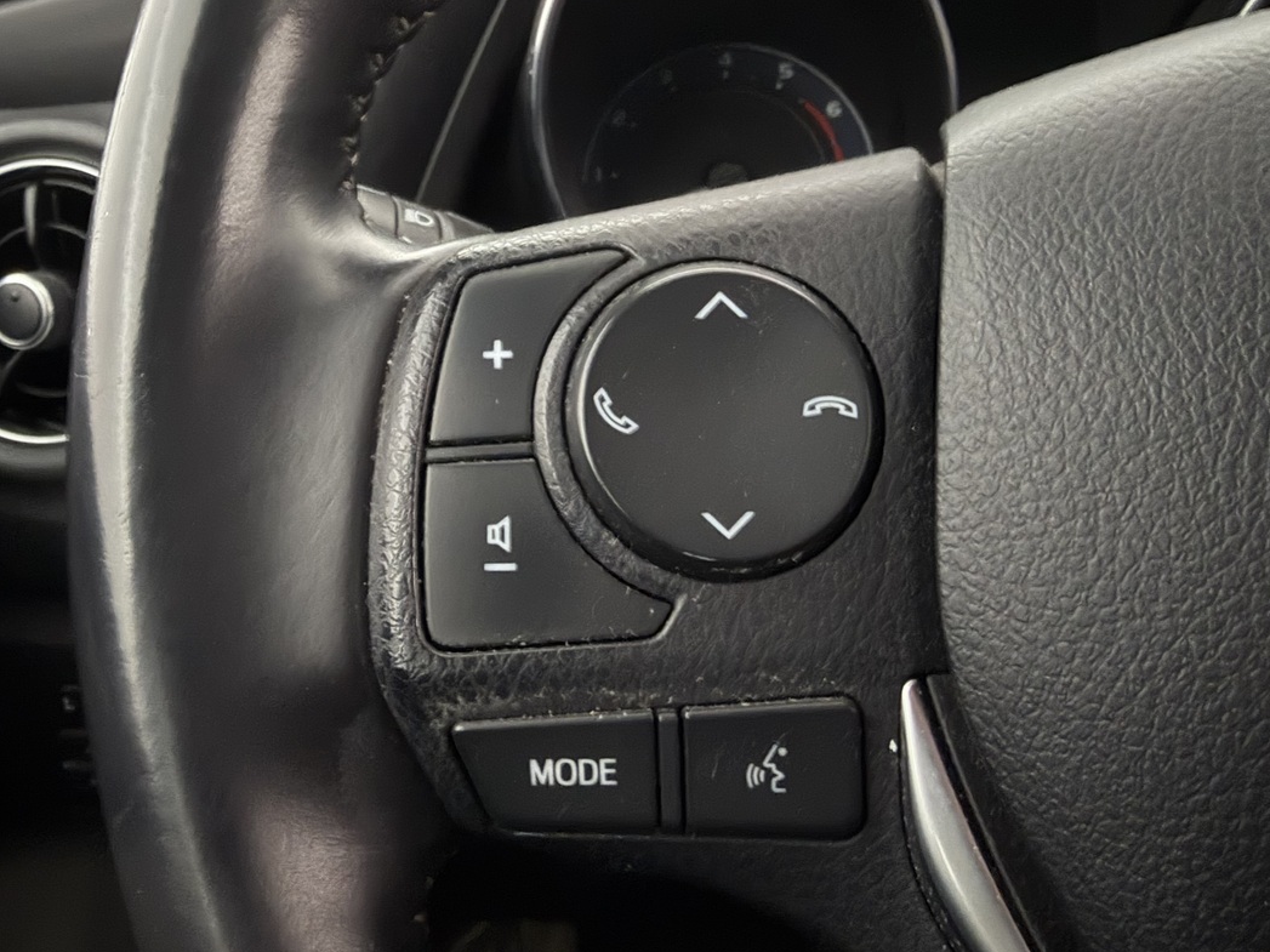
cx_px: 639
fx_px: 1211
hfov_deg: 55.4
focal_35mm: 33
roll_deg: +2.5
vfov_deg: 42.9
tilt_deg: -18.6
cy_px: 420
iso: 320
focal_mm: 2.22
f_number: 2.2
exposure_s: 1/8
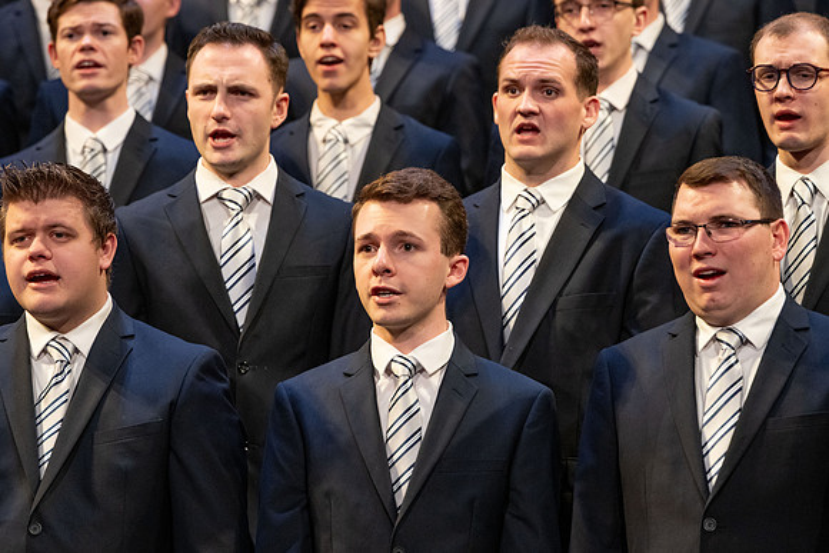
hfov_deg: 10.6
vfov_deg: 7.1
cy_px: 299
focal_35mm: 195
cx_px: 421
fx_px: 4487
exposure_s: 1/250
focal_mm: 180
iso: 2000
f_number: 5
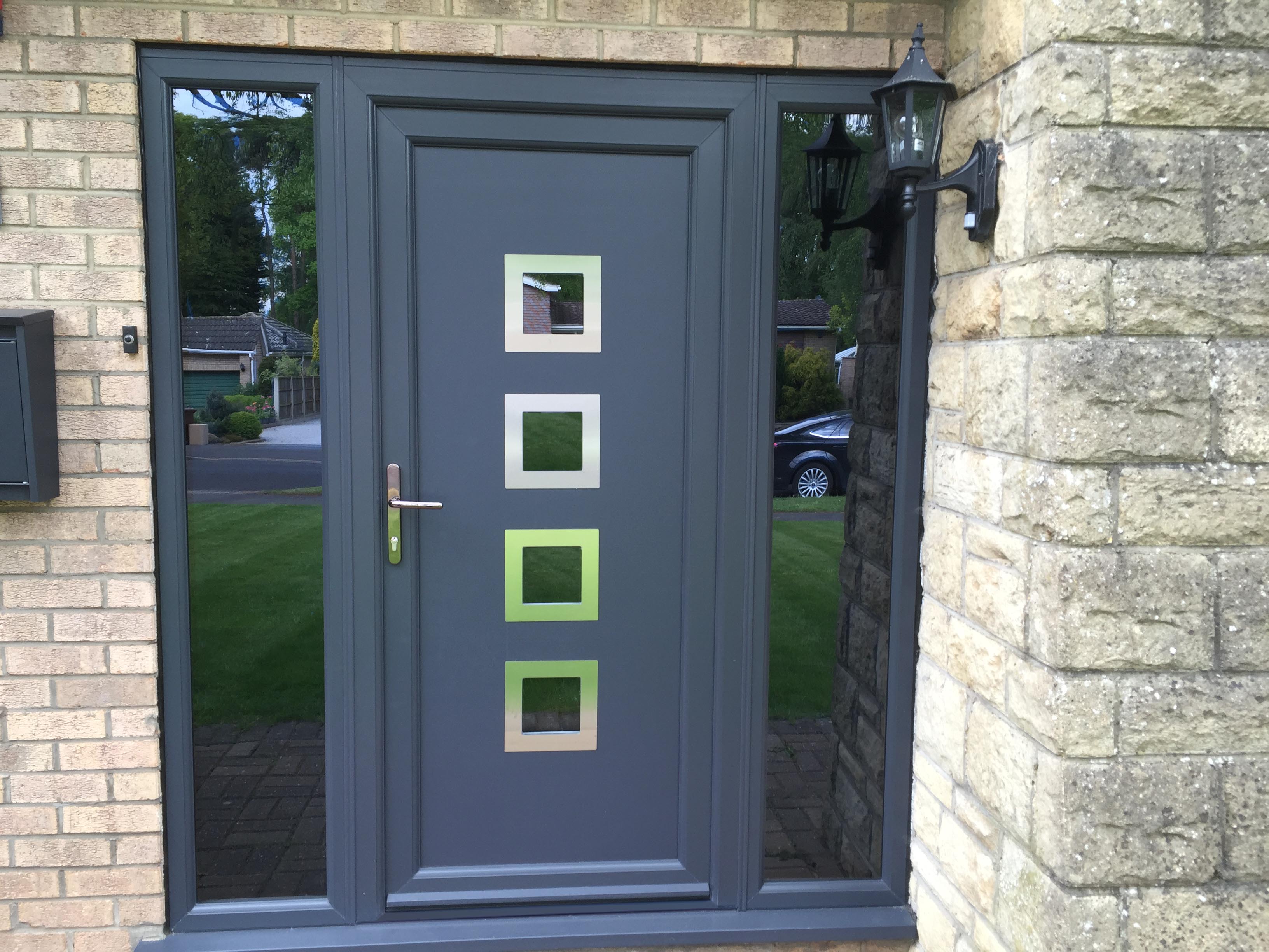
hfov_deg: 61.7
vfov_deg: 48.2
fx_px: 1063
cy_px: 476
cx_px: 634
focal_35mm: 29
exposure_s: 1/100
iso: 40
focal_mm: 4.15
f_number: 2.2
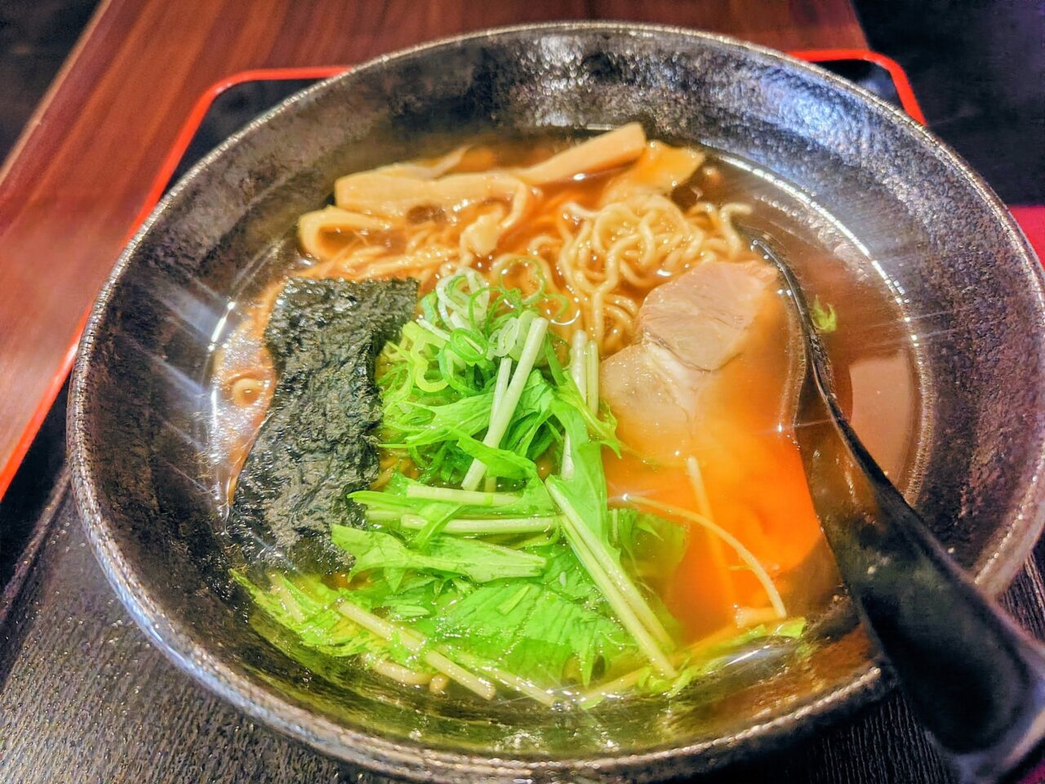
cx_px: 522
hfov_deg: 73.9
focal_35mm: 23
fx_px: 694
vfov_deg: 58.9
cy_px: 392
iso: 2376
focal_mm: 5.6
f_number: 1.9
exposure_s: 1/100
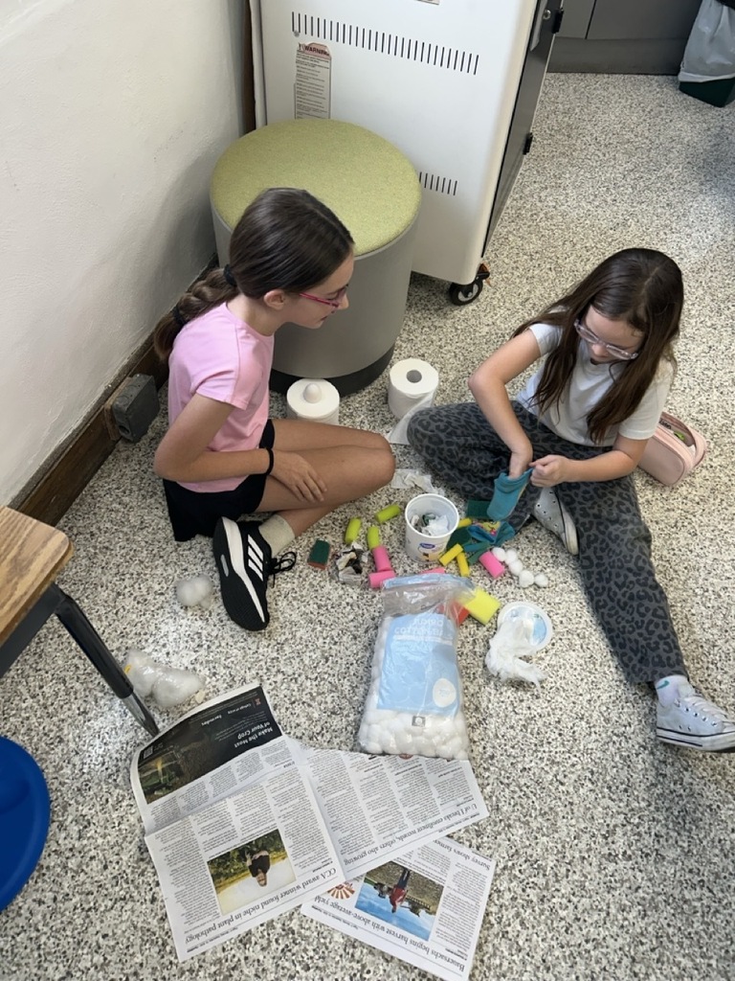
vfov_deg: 67.3
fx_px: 736
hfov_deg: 53.1
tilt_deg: -54.8
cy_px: 490
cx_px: 368
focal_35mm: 26
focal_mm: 5.7
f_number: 1.5
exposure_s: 1/120
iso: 100
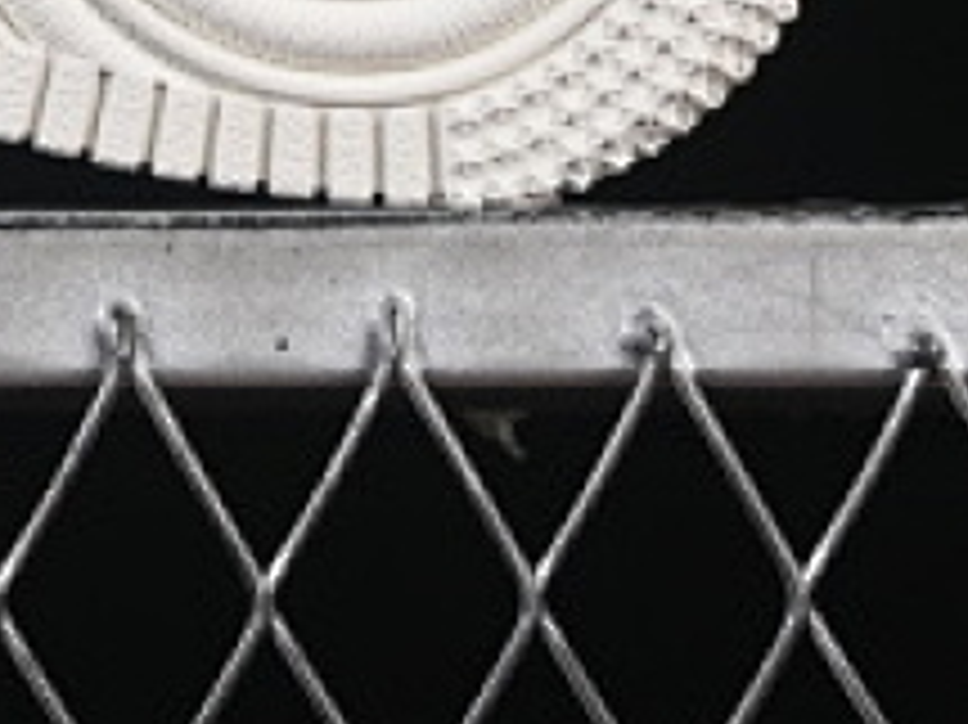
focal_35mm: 362
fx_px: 10117
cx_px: -873
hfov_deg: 5.4
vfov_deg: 4.0
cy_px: -800
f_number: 8
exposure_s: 1/80
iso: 160
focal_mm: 50
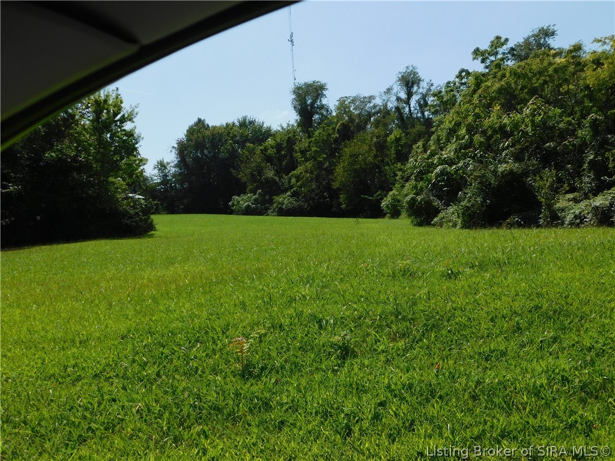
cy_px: 230
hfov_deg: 51.4
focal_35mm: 36
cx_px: 308
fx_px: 640
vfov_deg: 39.7
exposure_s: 1/400
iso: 125
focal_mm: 6.3
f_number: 7
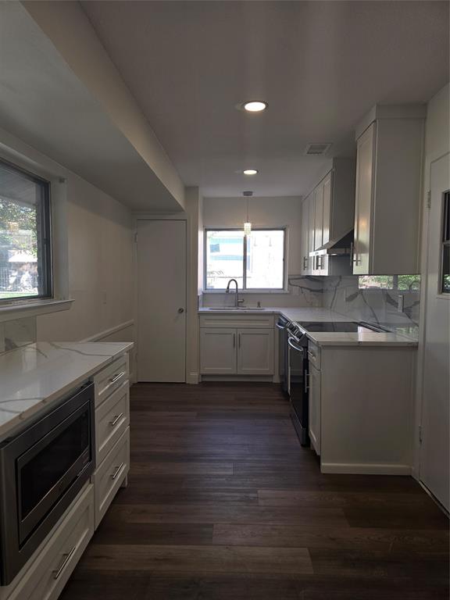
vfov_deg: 73.9
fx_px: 399
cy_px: 300
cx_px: 225
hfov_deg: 58.9
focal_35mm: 23
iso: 20
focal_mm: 6.3
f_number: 1.7
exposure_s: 1/60
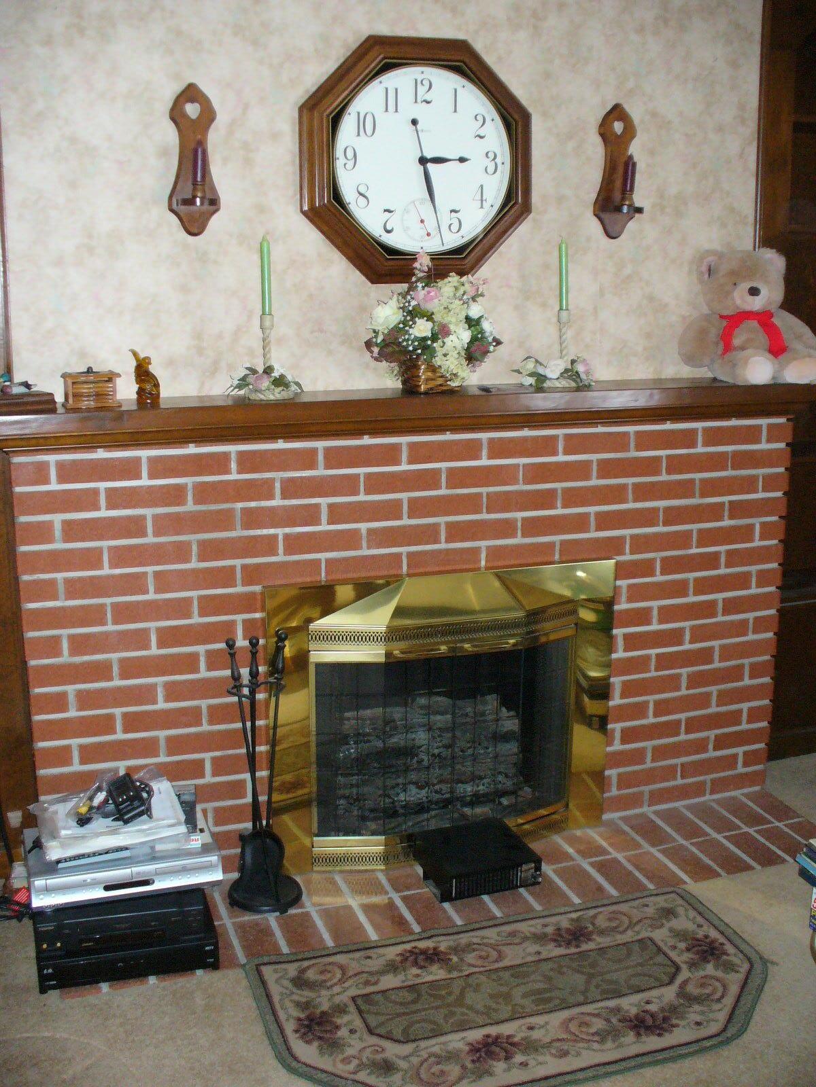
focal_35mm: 37
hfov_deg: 38.7
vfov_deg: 50.1
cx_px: 408
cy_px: 544
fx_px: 1163
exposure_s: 1/60
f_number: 2.8
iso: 300
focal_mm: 6.1
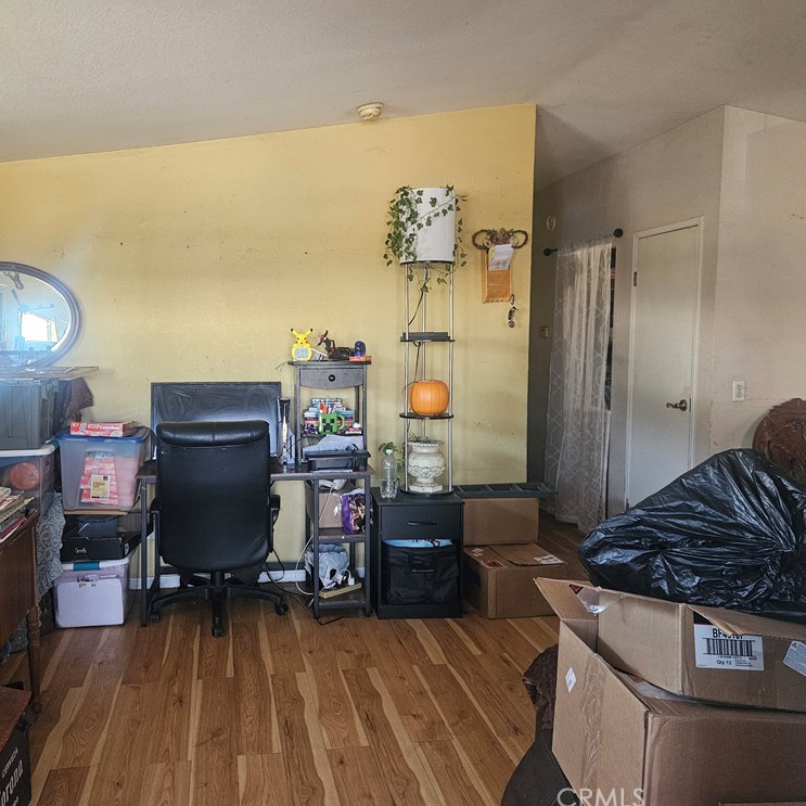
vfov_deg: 57.3
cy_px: 397
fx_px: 738
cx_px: 342
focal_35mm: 28
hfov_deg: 57.0
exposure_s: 1/120
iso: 800
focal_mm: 5.4
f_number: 1.8
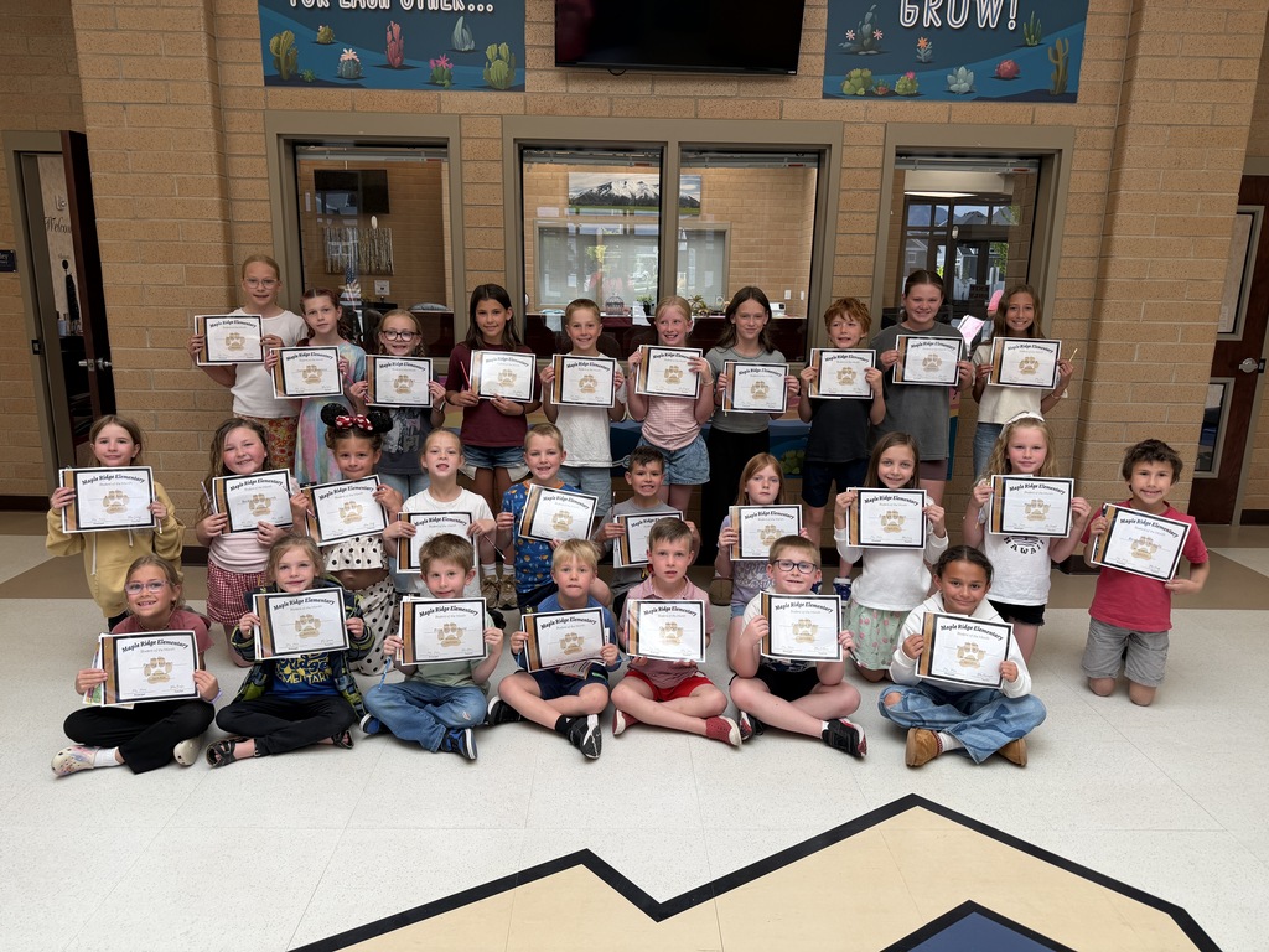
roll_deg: -0.9
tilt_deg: -13.7
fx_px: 880
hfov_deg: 71.6
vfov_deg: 56.8
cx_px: 634
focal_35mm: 24
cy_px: 476
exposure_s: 1/175
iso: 64
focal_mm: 6.76
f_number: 1.78
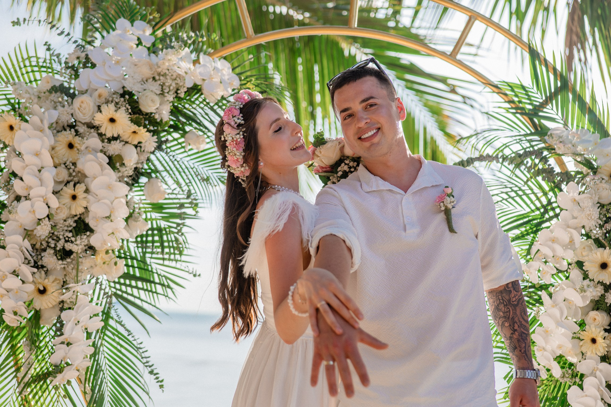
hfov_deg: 39.6
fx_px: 848
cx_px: 306
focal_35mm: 50
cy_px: 204
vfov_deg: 27.0
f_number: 2.2
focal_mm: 50
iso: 500
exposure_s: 1/3200
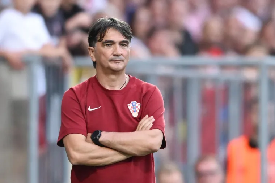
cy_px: 92
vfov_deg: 2.3
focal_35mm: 600
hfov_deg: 3.4
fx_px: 4584
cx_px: 138
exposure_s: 1/2000
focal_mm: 400
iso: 2000
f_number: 2.8
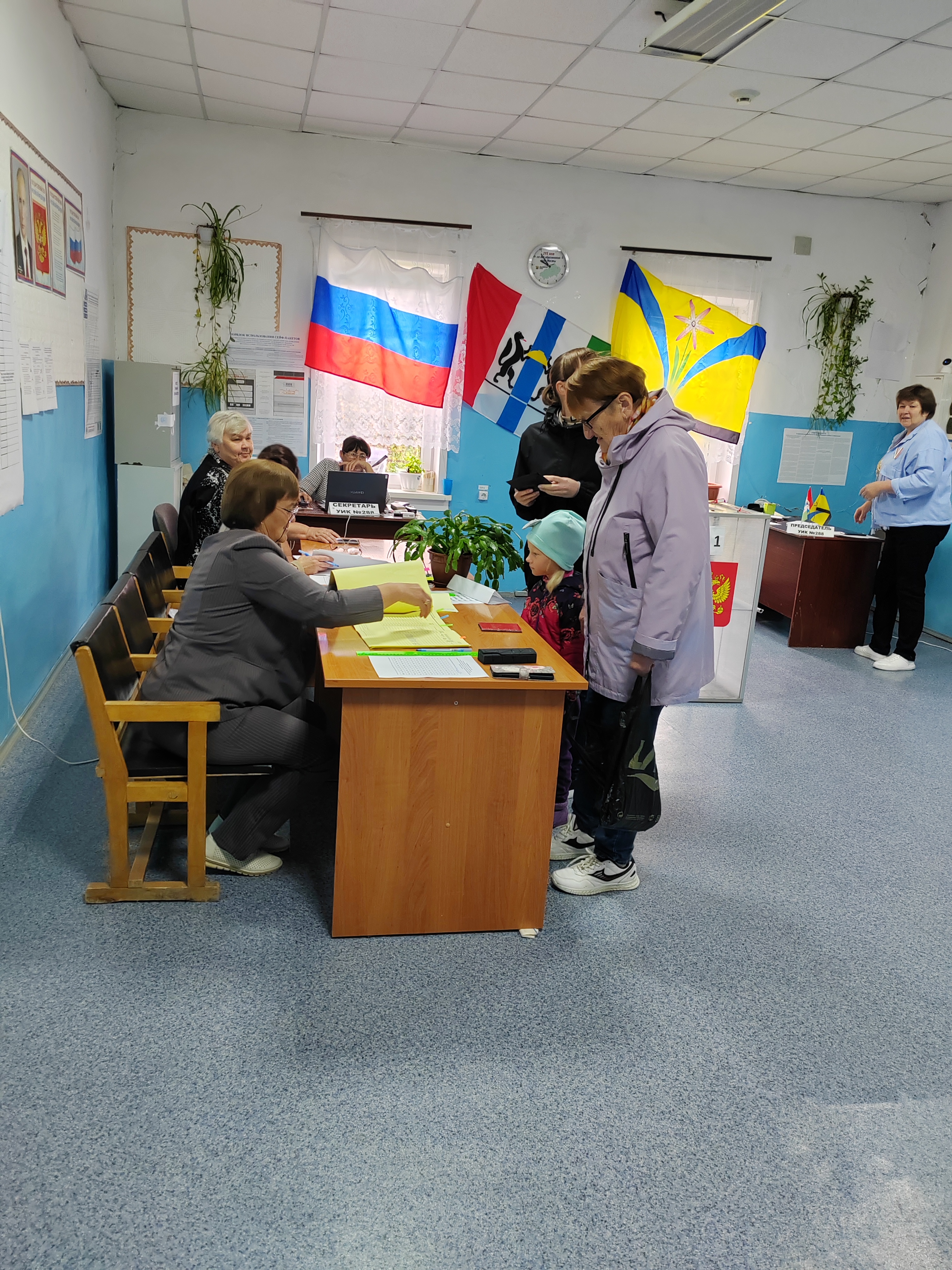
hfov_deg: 51.4
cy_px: 635
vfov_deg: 65.3
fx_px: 990
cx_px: 476
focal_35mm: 27
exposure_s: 1/100
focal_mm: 5.52
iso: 400
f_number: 1.9
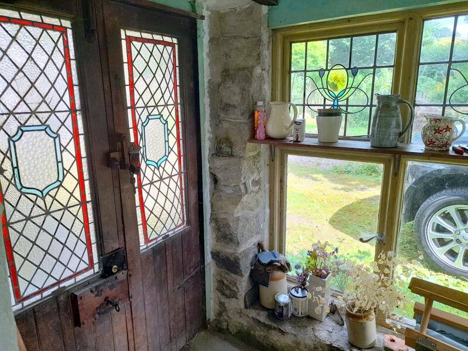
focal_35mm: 25
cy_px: 176
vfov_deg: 54.9
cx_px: 234
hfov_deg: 69.4
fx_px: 338
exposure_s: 1/100
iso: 32
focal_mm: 4.6
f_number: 2
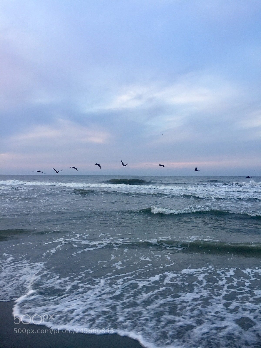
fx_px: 292
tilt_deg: +0.8
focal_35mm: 29
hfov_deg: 48.2
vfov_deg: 61.7
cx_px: 130
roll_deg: +0.3
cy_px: 174
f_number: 2.2
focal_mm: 4.15
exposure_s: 1/60
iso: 32
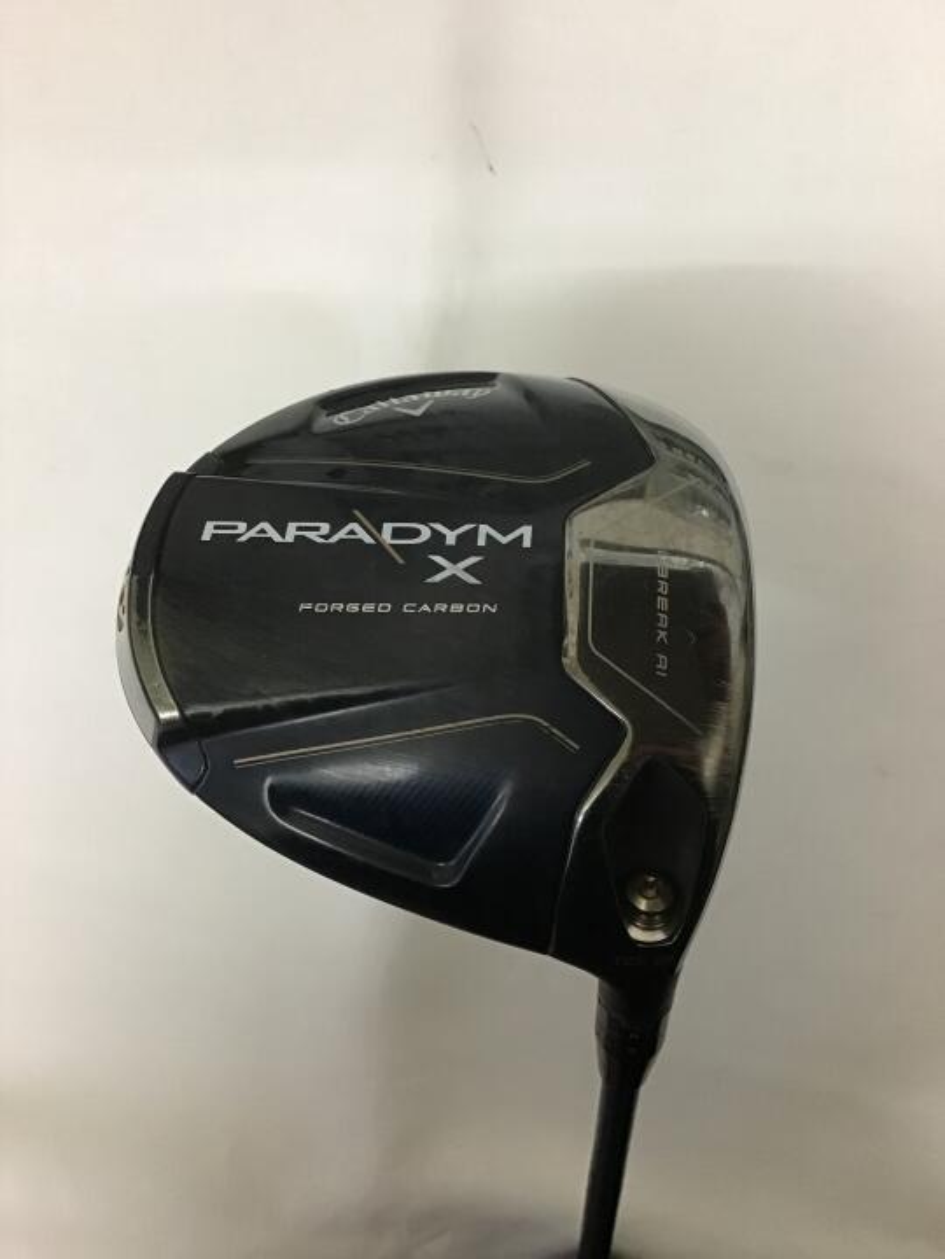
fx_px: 1128
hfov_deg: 45.4
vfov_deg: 58.4
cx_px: 472
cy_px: 630
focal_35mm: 31
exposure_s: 1/33
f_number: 2.4
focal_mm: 3.3
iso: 200
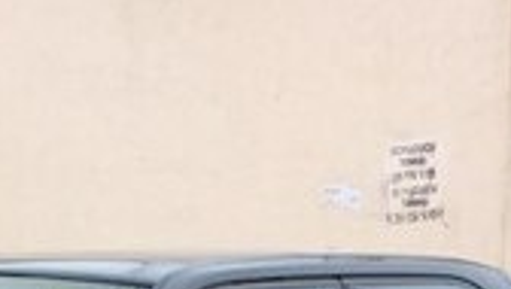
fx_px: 1682
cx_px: 43
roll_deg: +2.6
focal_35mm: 124
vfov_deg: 9.2
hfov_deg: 17.0
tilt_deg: -12.2
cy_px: 601
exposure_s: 1/299
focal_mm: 4.15
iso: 32
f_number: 2.2
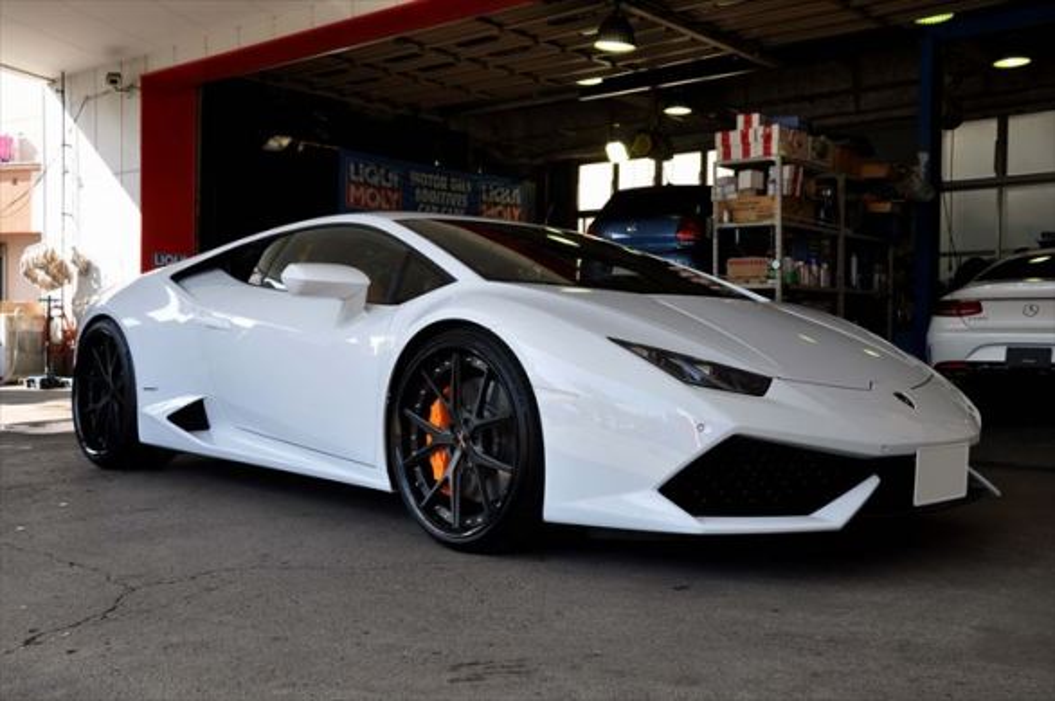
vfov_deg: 35.4
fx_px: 1097
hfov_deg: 51.3
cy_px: 350
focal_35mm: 38
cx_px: 528
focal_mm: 25
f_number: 9
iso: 200
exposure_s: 1/80
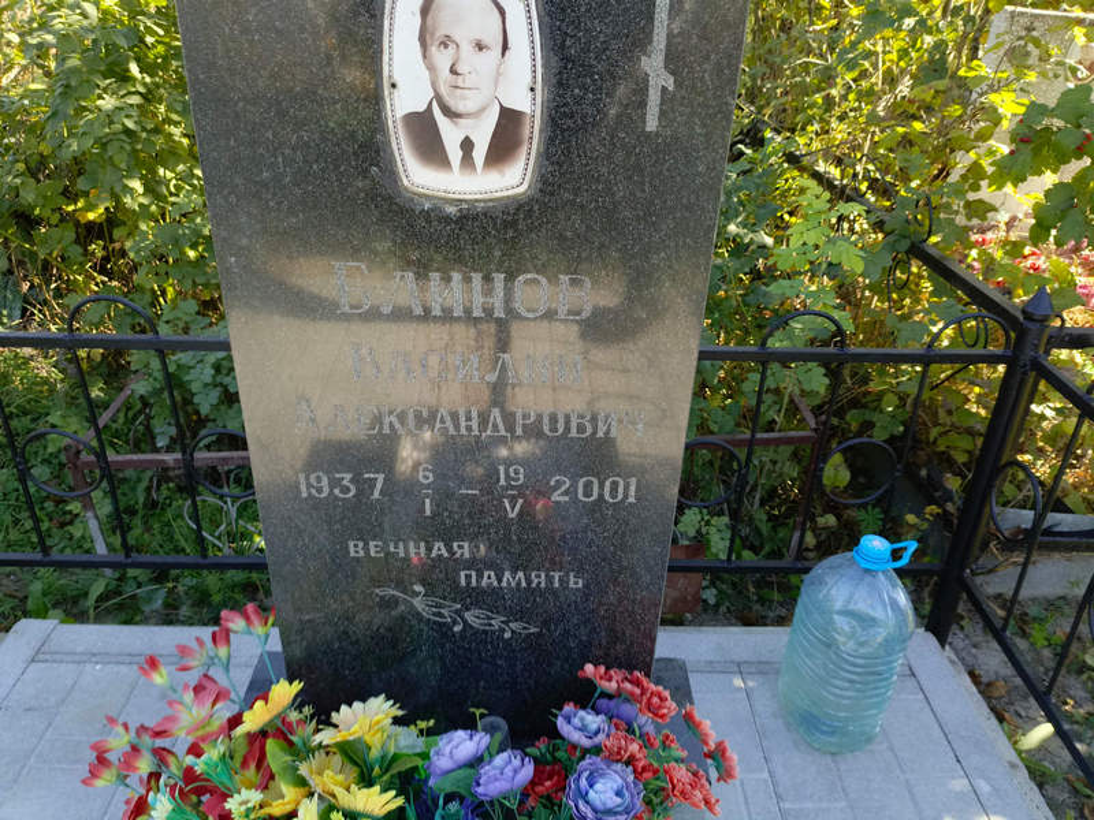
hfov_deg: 69.4
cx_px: 547
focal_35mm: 25
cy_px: 410
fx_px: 790
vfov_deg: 54.9
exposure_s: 1/113
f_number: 1.69
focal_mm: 4.76
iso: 110
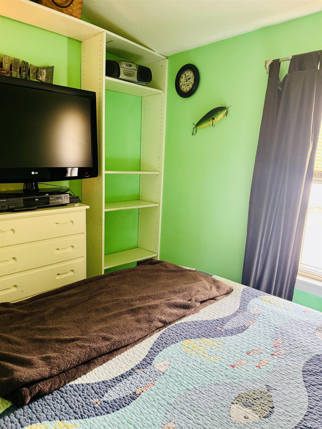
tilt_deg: -10.2
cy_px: 214
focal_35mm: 24
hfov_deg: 56.8
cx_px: 161
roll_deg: -2.6
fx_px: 298
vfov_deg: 71.6
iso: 500
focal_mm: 6.76
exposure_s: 1/60
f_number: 1.78
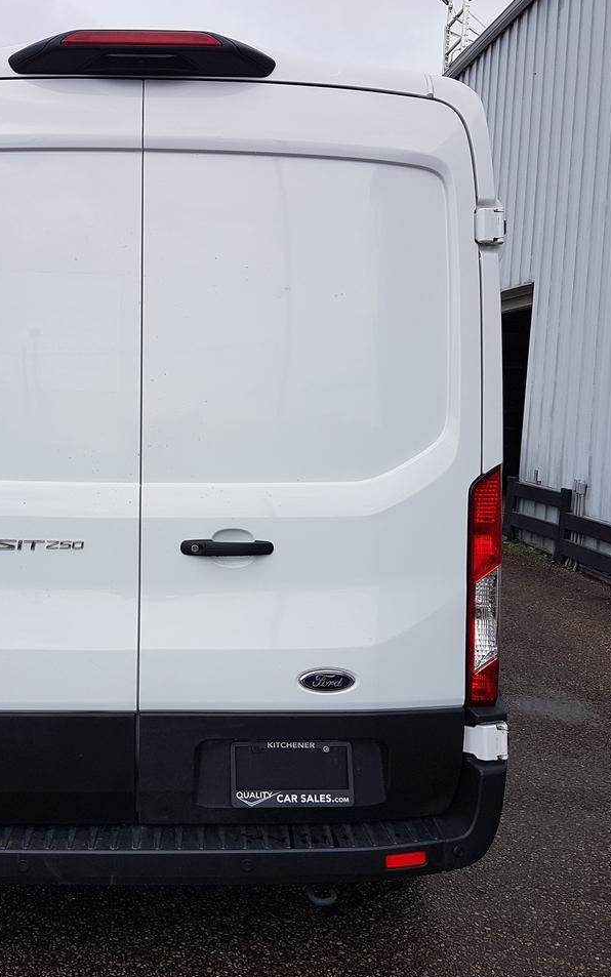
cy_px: 490
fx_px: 985
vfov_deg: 52.7
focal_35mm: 37
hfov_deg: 33.9
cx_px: 174
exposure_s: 1/2696
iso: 40
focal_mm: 4.2
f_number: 1.7
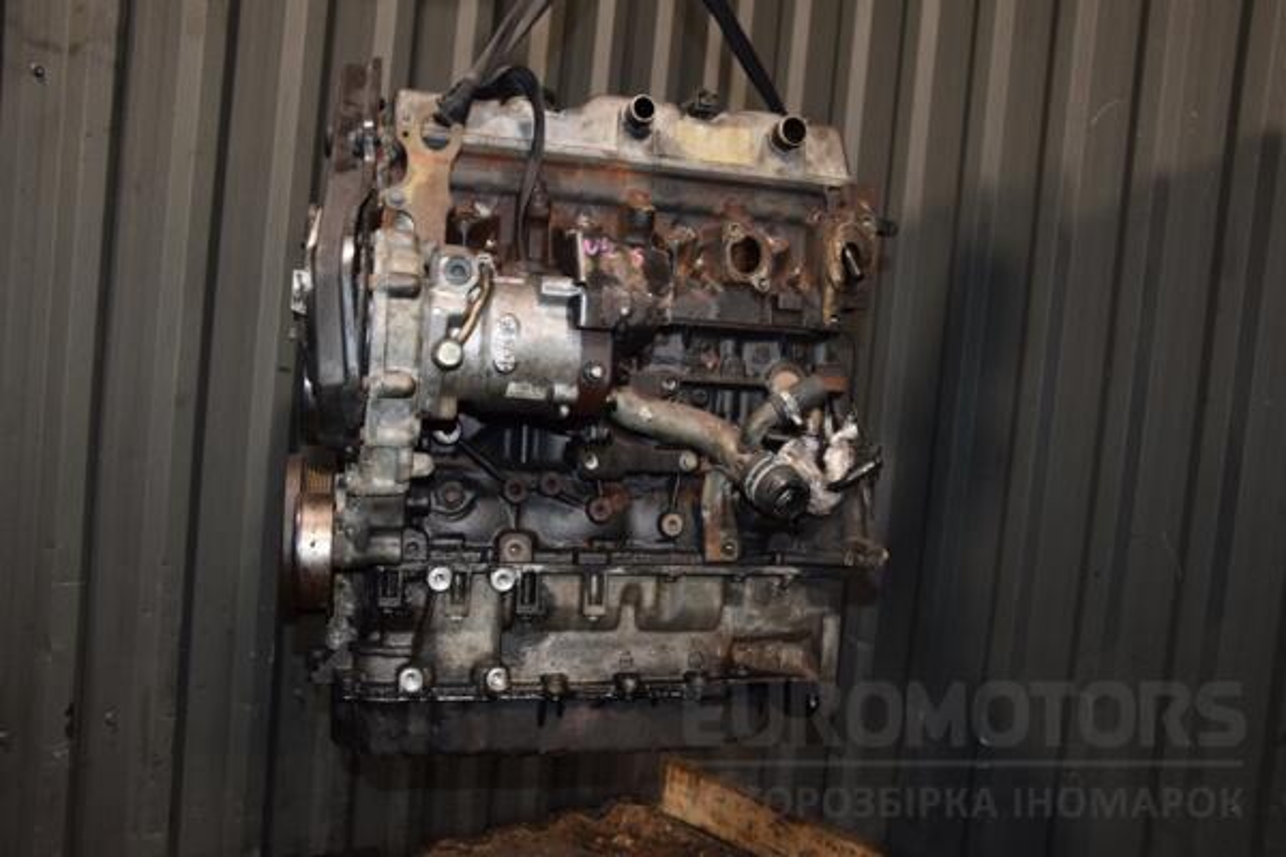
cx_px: 643
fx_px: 1125
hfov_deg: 59.5
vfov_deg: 41.7
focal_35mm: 32
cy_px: 428
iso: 800
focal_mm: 21
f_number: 5
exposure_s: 1/60
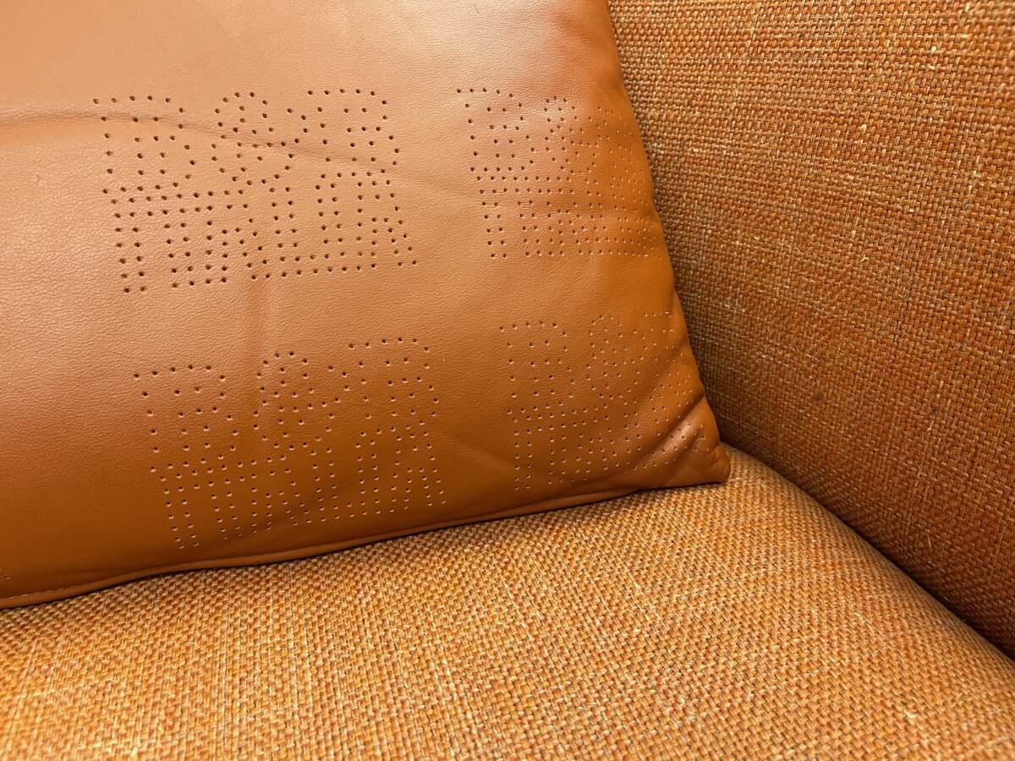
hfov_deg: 67.3
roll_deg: +0.1
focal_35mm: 26
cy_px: 380
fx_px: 762
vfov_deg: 53.1
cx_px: 508
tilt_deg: -29.3
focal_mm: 5.1
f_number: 1.6
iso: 200
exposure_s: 1/50
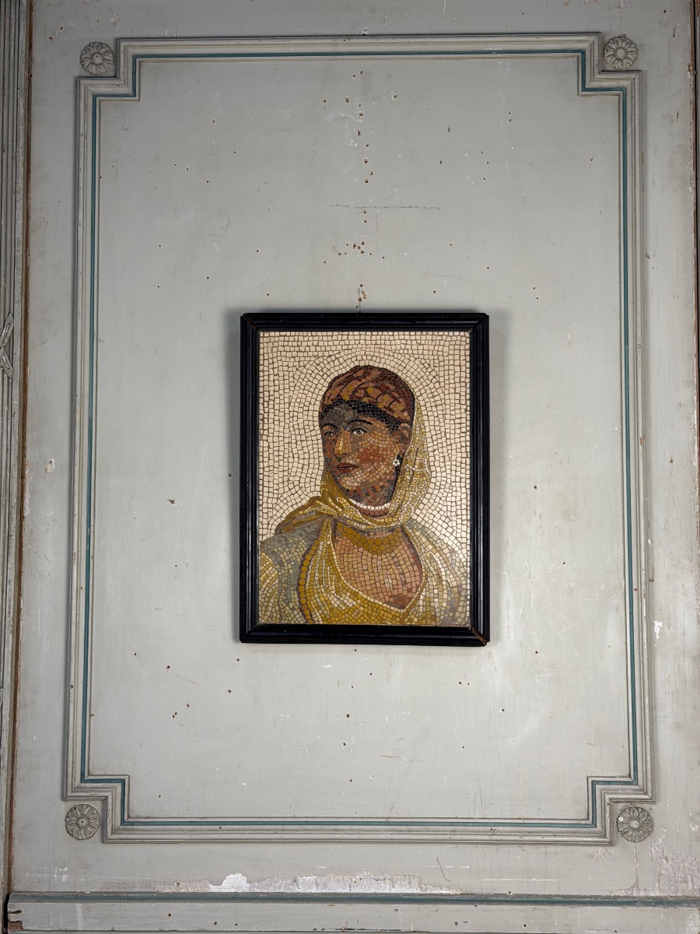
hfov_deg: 30.3
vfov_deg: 39.7
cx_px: 350
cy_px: 467
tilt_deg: +6.4
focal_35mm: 48
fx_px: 1294
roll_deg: +0.4
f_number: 1.78
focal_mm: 6.76
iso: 64
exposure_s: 1/50
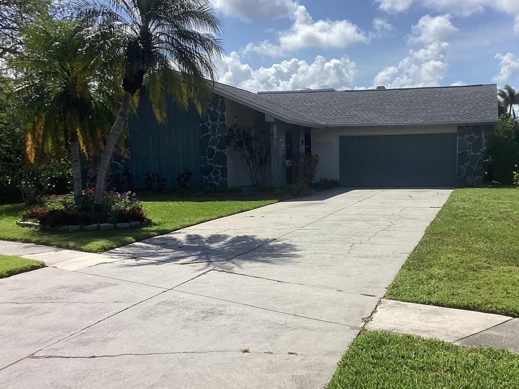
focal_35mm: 46
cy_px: 234
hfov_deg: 41.0
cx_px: 321
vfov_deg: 31.4
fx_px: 690
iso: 25
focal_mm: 3.3
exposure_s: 1/1942
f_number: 2.4
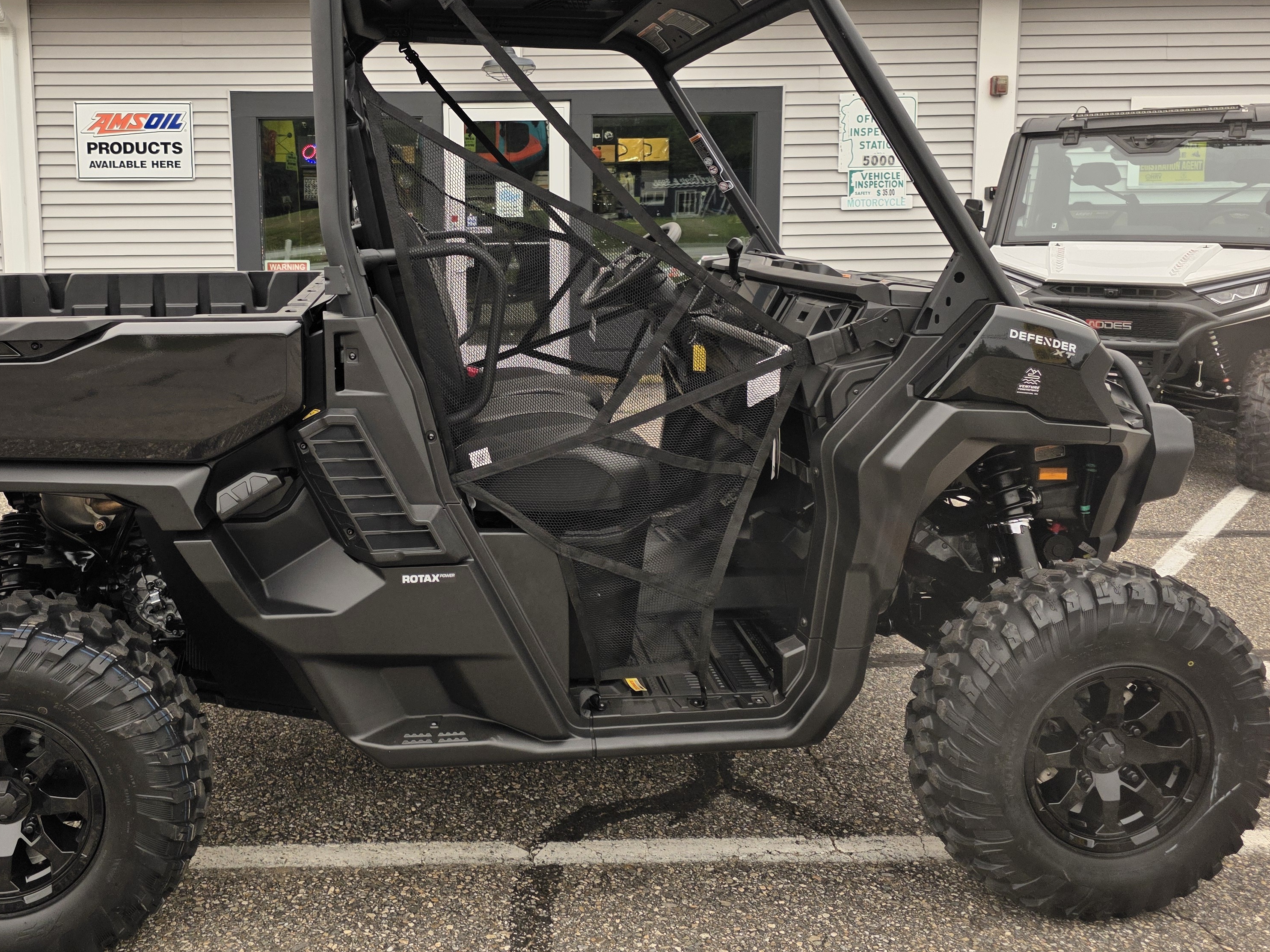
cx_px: 482
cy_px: 349
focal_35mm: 31
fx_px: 1137
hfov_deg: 57.7
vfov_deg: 45.0
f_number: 1.7
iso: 40
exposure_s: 1/359
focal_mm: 6.3
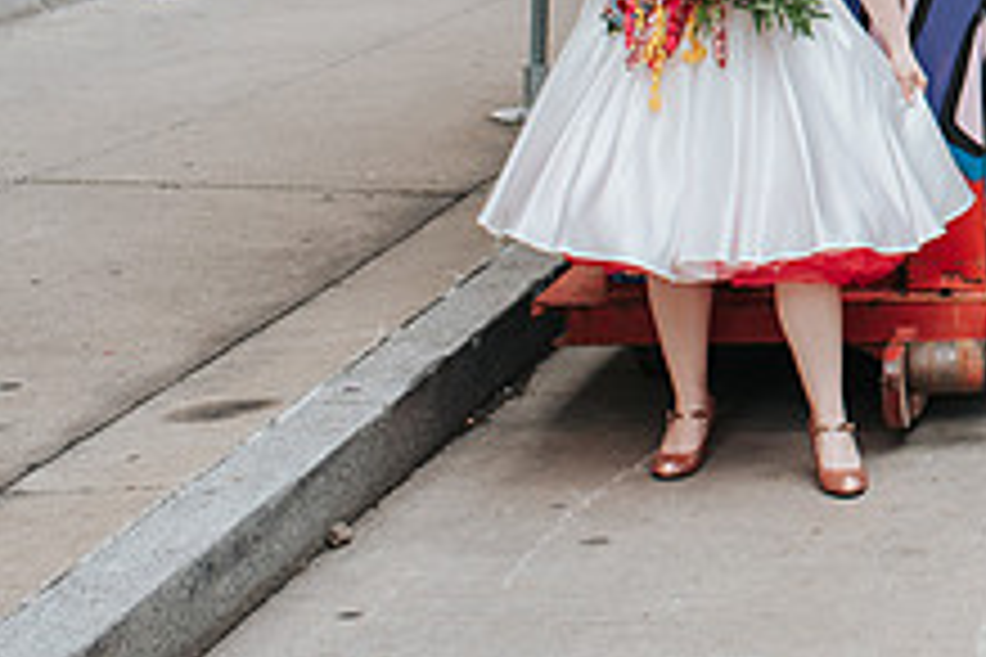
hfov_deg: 17.0
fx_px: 3040
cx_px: 1378
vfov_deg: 12.1
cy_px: -137
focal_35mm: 111
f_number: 3.5
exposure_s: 1/1250
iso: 400
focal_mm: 35
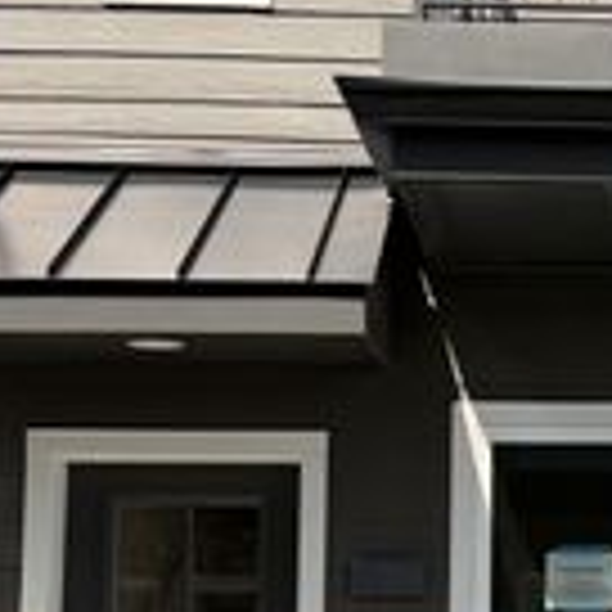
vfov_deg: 21.9
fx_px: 1560
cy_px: 488
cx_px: 648
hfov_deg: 21.2
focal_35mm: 78
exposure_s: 1/2370
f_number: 1.78
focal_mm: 6.76
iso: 80
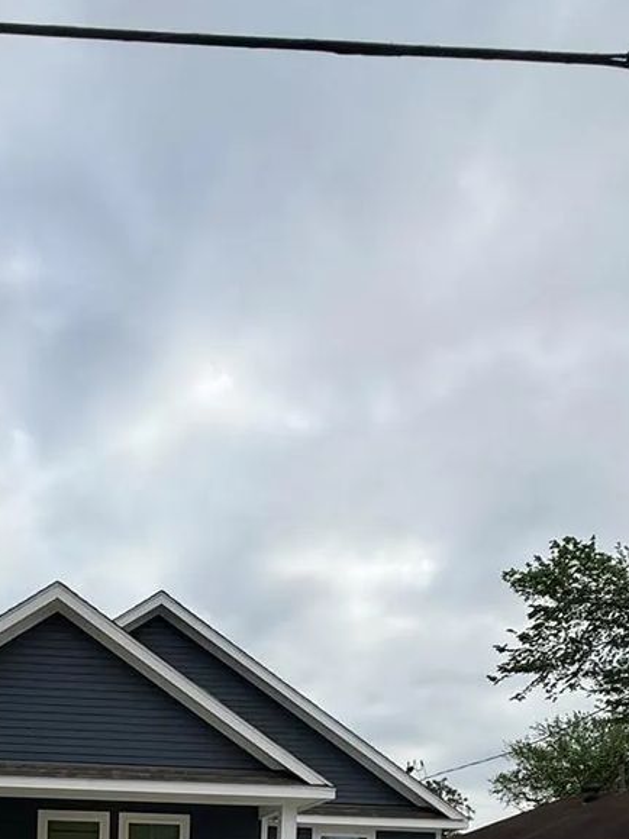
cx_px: 106
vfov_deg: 42.7
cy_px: 934
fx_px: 800
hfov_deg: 40.7
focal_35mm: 33
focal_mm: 2.22
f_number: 2.2
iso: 50
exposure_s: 1/686
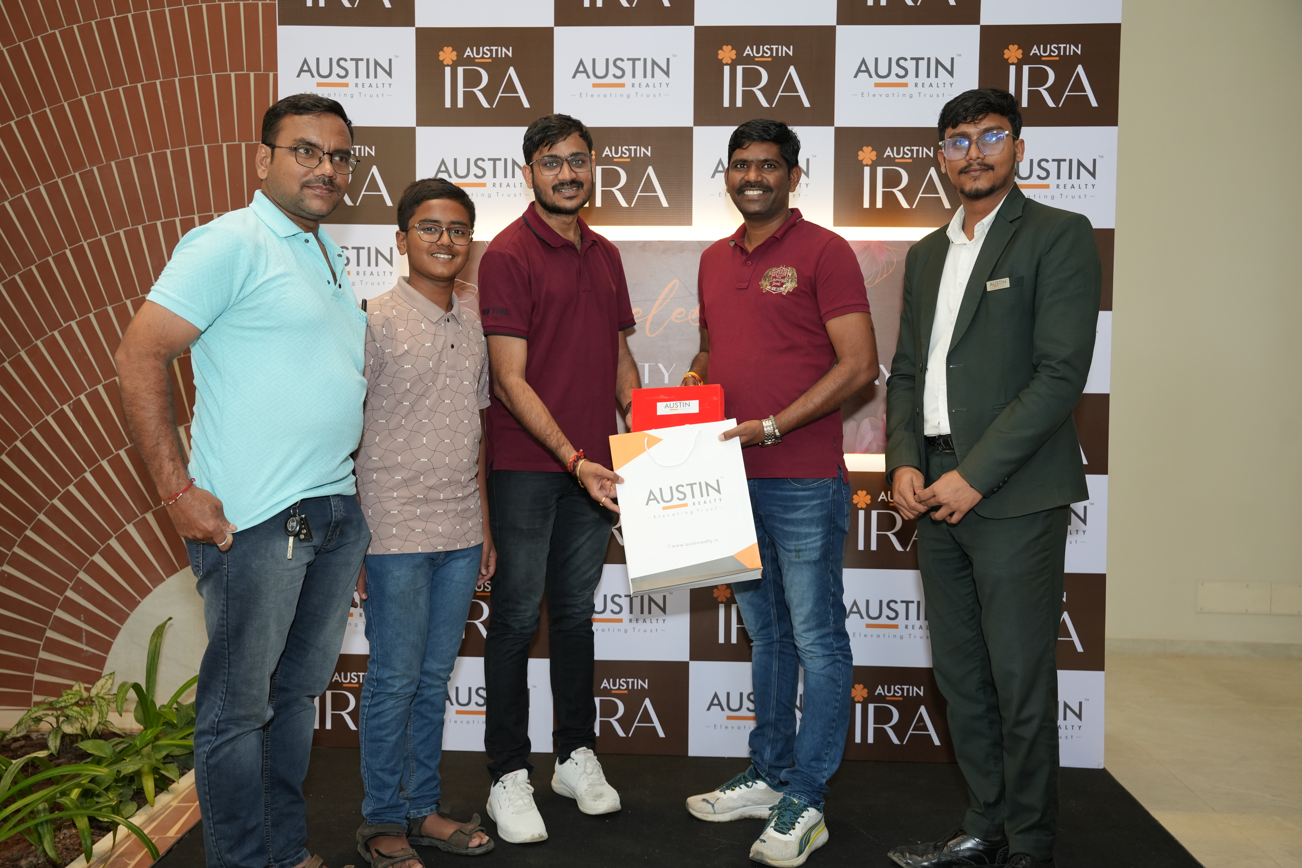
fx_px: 1204
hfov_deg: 56.8
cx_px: 651
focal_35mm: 33
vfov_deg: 39.6
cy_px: 434
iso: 1250
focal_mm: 33.3
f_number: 4.5
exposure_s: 1/160
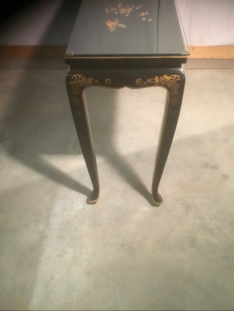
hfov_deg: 45.4
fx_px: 279
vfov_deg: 58.4
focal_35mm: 31
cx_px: 117
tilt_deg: -48.4
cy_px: 156
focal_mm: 3.3
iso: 250
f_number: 2.4
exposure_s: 1/25
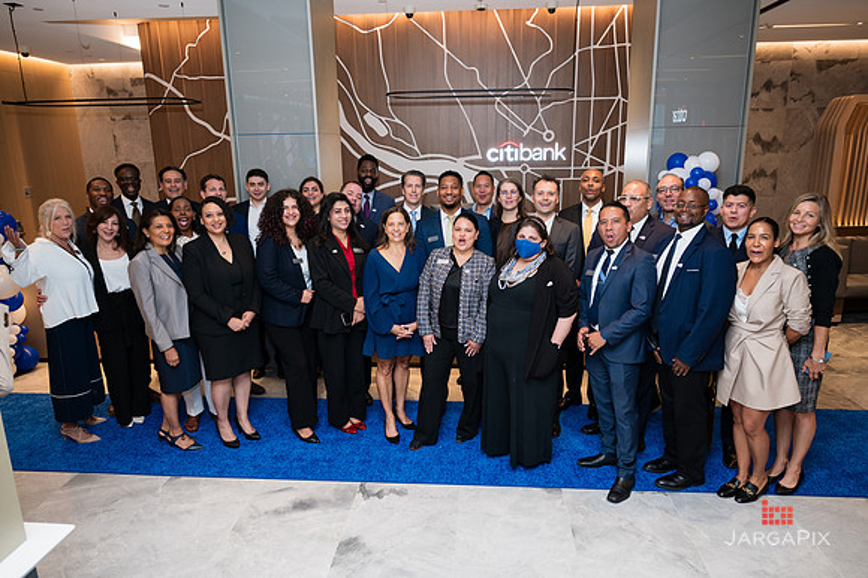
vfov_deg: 52.2
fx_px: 589
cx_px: 434
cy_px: 289
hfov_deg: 72.7
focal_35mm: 24
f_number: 3.2
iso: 400
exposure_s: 1/160
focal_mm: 24
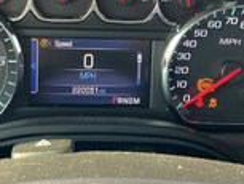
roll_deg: -1.2
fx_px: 515
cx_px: 64
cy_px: 46
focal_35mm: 73
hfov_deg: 26.3
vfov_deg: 20.0
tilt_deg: -18.7
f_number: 1.8
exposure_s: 1/60
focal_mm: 3
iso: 100
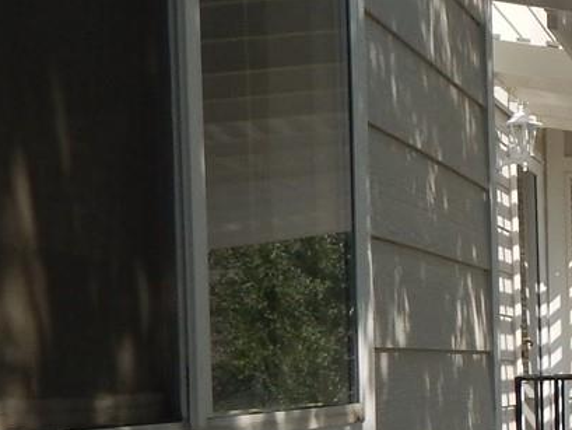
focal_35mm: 86
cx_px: 1088
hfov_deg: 17.5
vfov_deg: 16.9
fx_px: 1421
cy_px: 412
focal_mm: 4
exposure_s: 1/500
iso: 125
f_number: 6
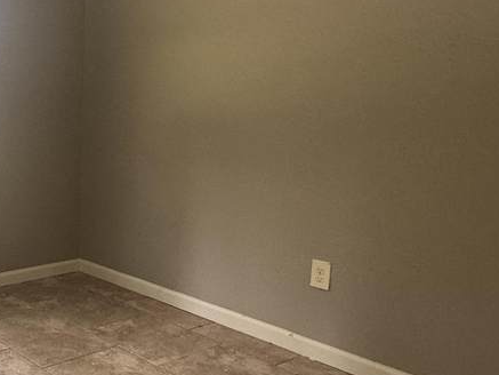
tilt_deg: -9.6
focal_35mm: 41
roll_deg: -0.1
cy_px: 191
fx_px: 591
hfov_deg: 37.9
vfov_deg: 35.2
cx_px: -54
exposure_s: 1/99
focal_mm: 2.22
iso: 160
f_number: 2.2
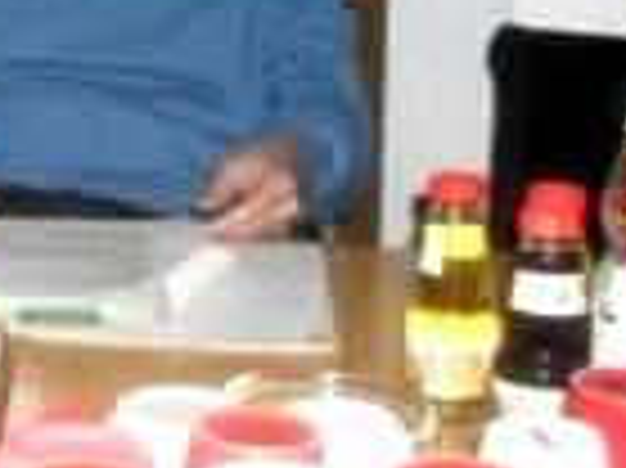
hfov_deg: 18.2
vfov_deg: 14.3
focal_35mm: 101
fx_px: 1825
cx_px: -171
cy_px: -36
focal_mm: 6.3
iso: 800
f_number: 3.2
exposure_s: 1/750
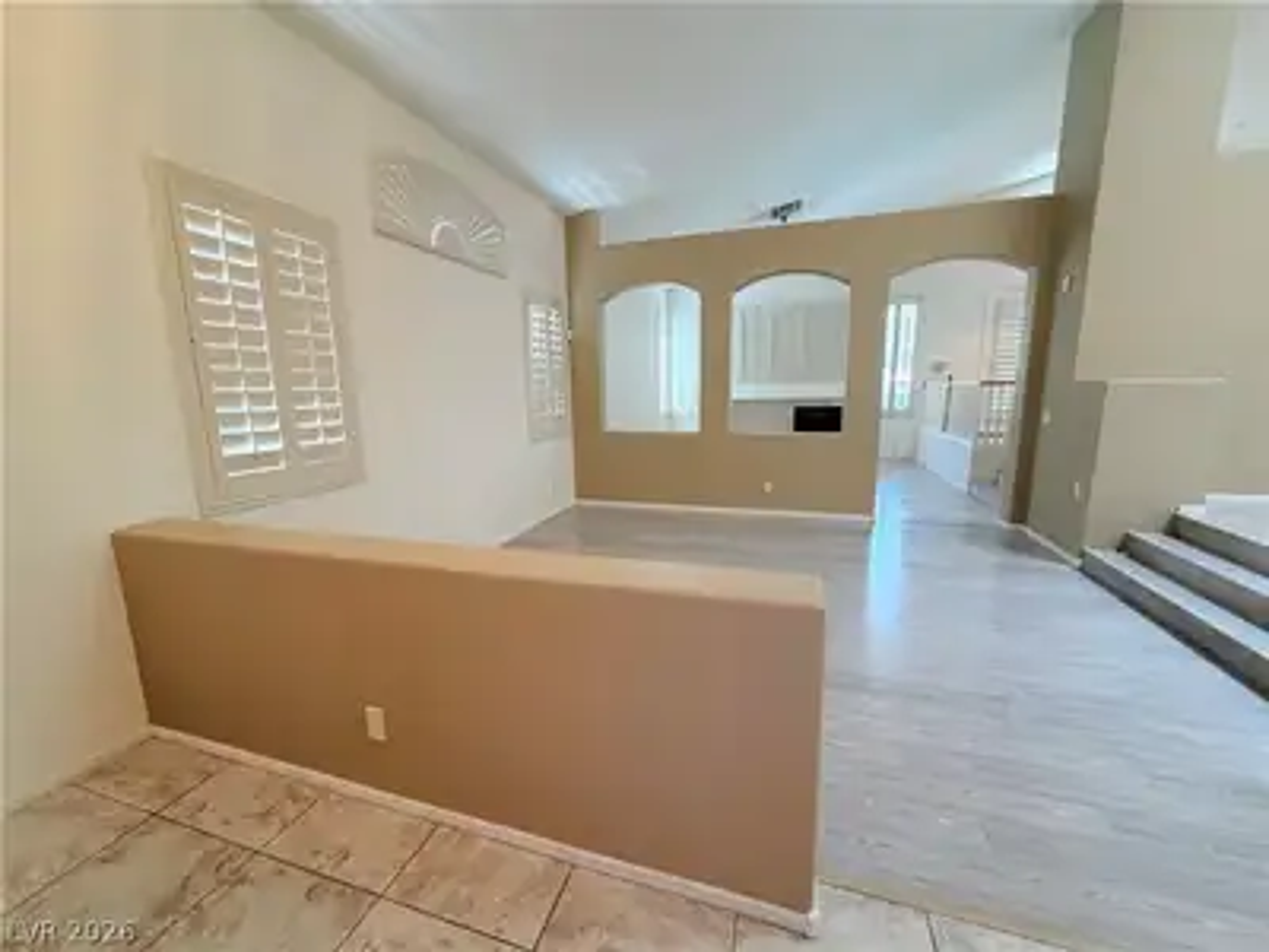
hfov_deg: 102.1
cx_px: 634
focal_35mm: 14
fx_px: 513
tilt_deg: -10.7
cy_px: 476
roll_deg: +0.9
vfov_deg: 85.7
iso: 200
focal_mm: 2.22
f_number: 2.2
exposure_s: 1/120
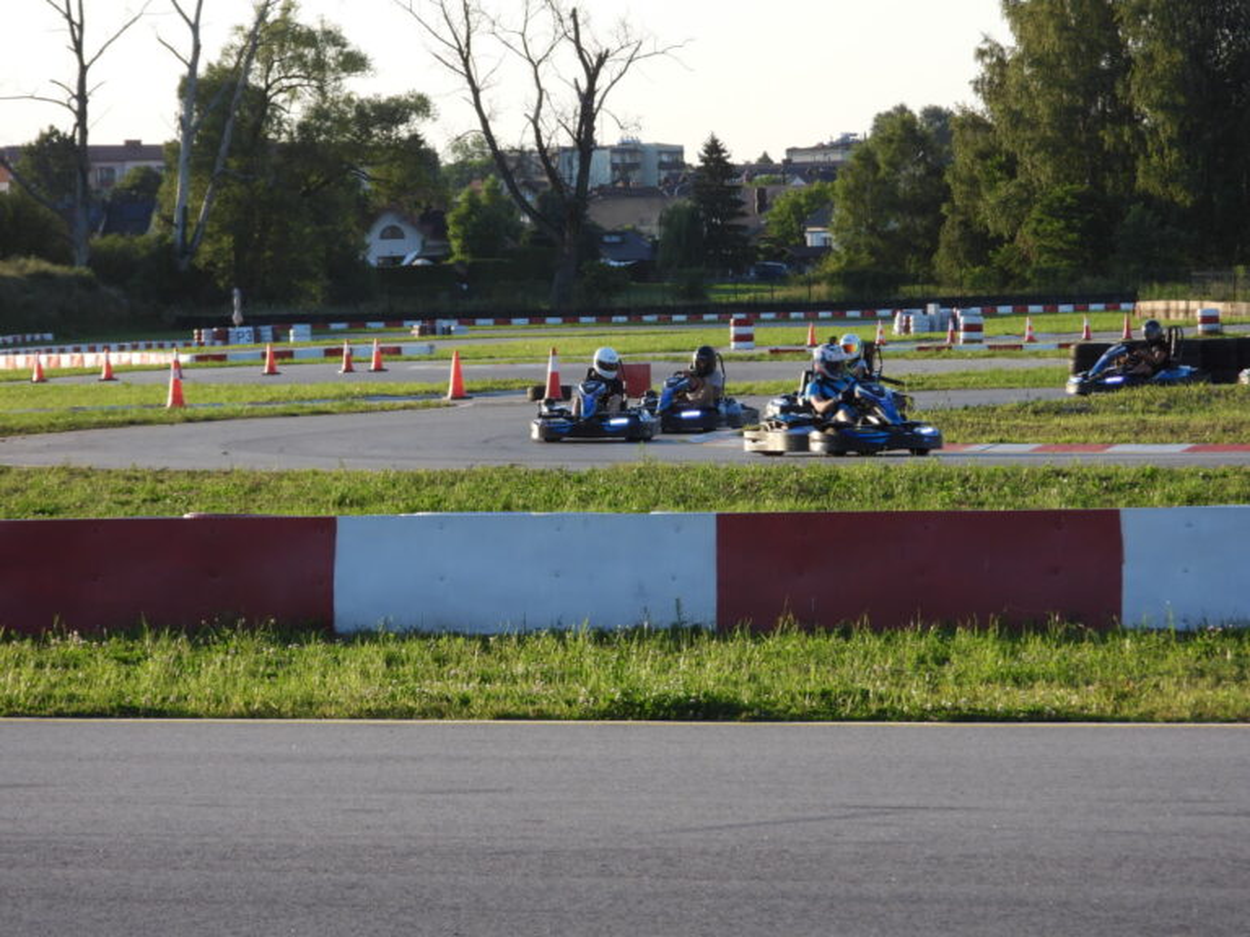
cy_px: 468
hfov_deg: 11.6
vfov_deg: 8.7
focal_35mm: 170
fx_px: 6139
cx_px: 625
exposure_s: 1/320
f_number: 4
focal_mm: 30.5
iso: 100
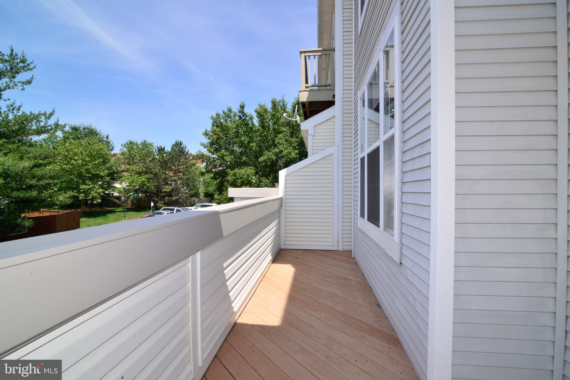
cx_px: 285
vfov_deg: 73.8
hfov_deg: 96.7
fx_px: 253
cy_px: 190
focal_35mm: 16
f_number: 22
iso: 800
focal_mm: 16
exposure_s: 1/200
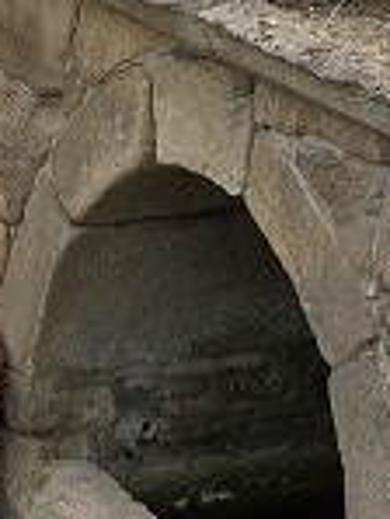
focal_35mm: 181
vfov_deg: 10.6
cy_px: 735
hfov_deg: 7.4
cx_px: -693
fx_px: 2715
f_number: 4.5
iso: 100
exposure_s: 1/250
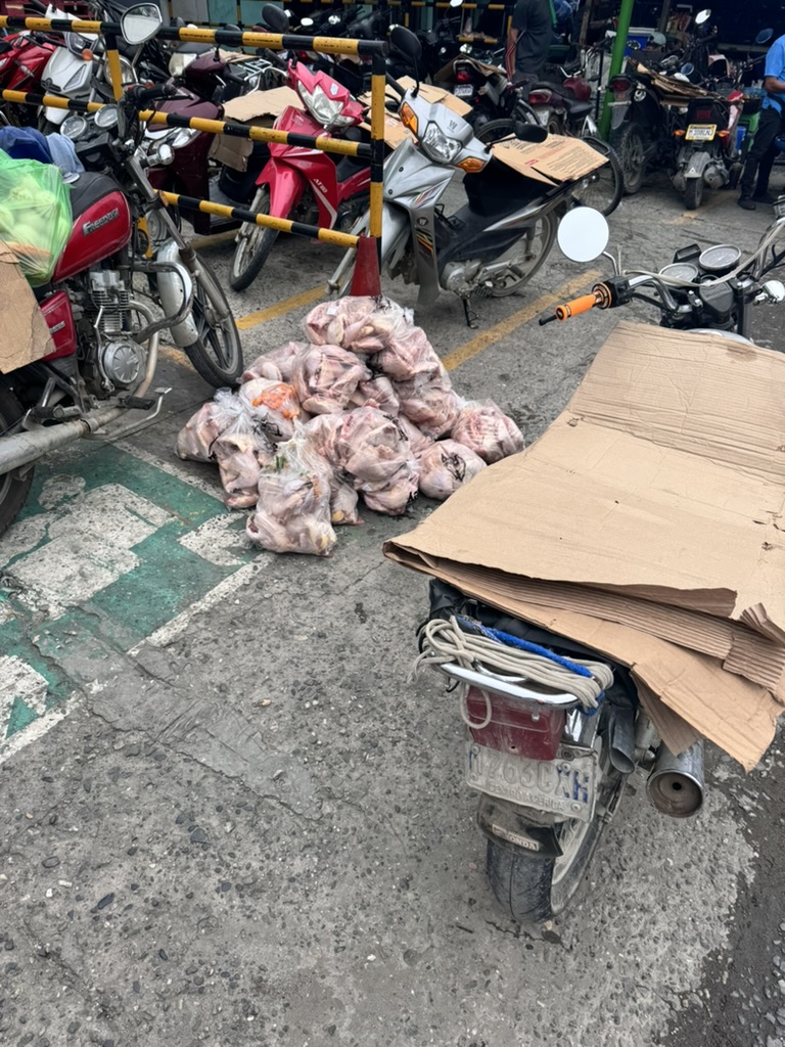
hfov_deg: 56.8
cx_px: 392
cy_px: 524
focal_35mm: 24
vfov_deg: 71.6
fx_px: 726
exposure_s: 1/2041
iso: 80
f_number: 1.78
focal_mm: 6.76
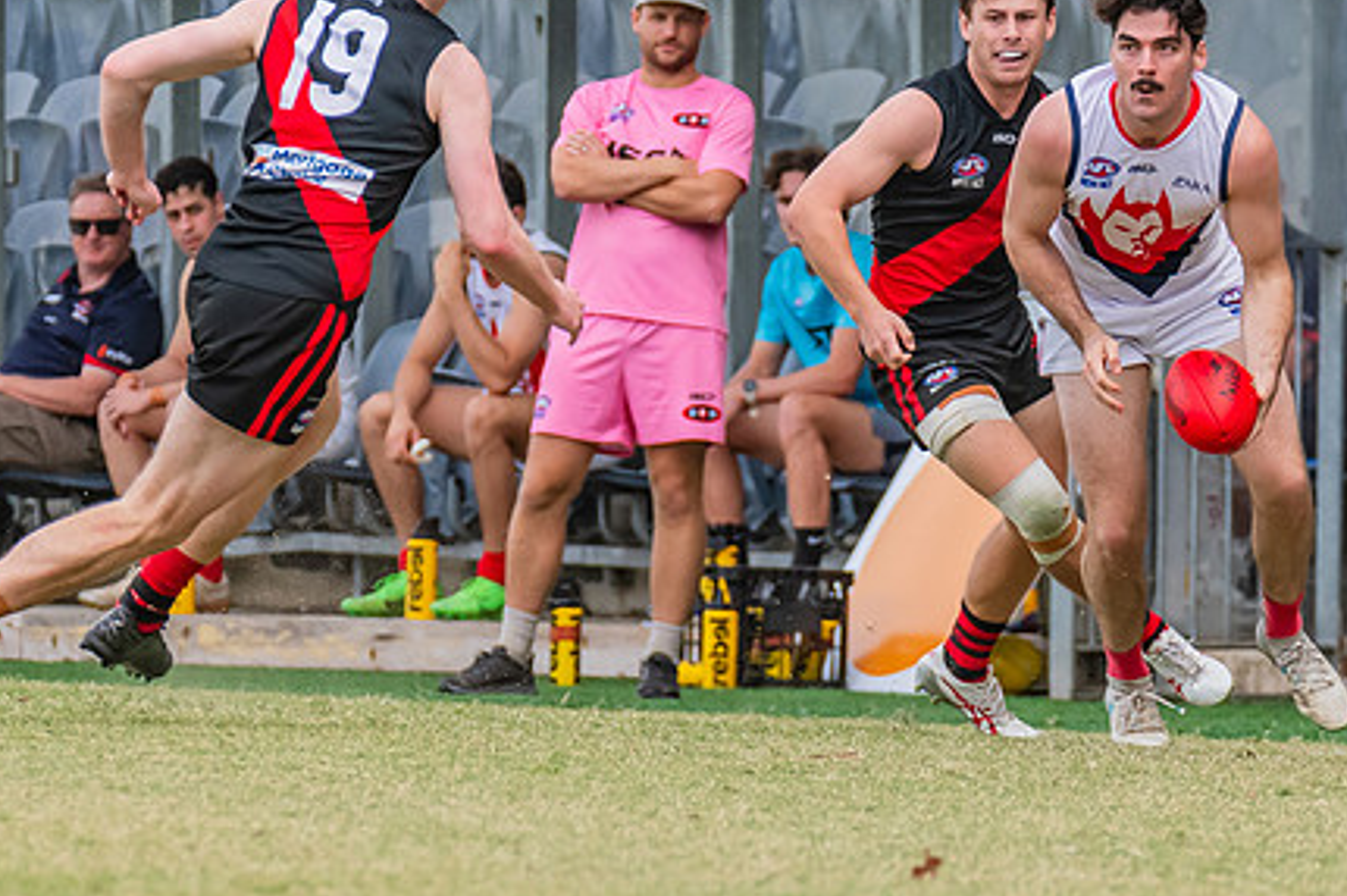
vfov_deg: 1.6
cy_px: 398
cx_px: 787
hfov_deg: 2.4
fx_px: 32041
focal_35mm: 857
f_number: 5.6
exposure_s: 1/1250
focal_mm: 290
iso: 800
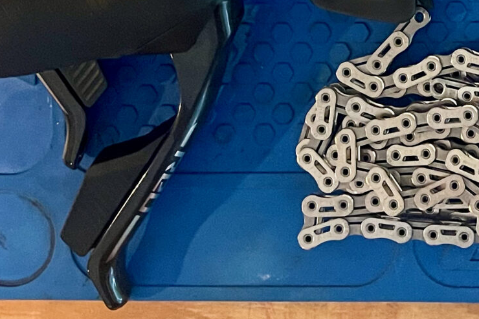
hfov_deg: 19.8
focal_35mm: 90
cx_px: 707
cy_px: -232
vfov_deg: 13.8
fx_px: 1197
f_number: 1.6
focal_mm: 5.1
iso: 640
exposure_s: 1/40
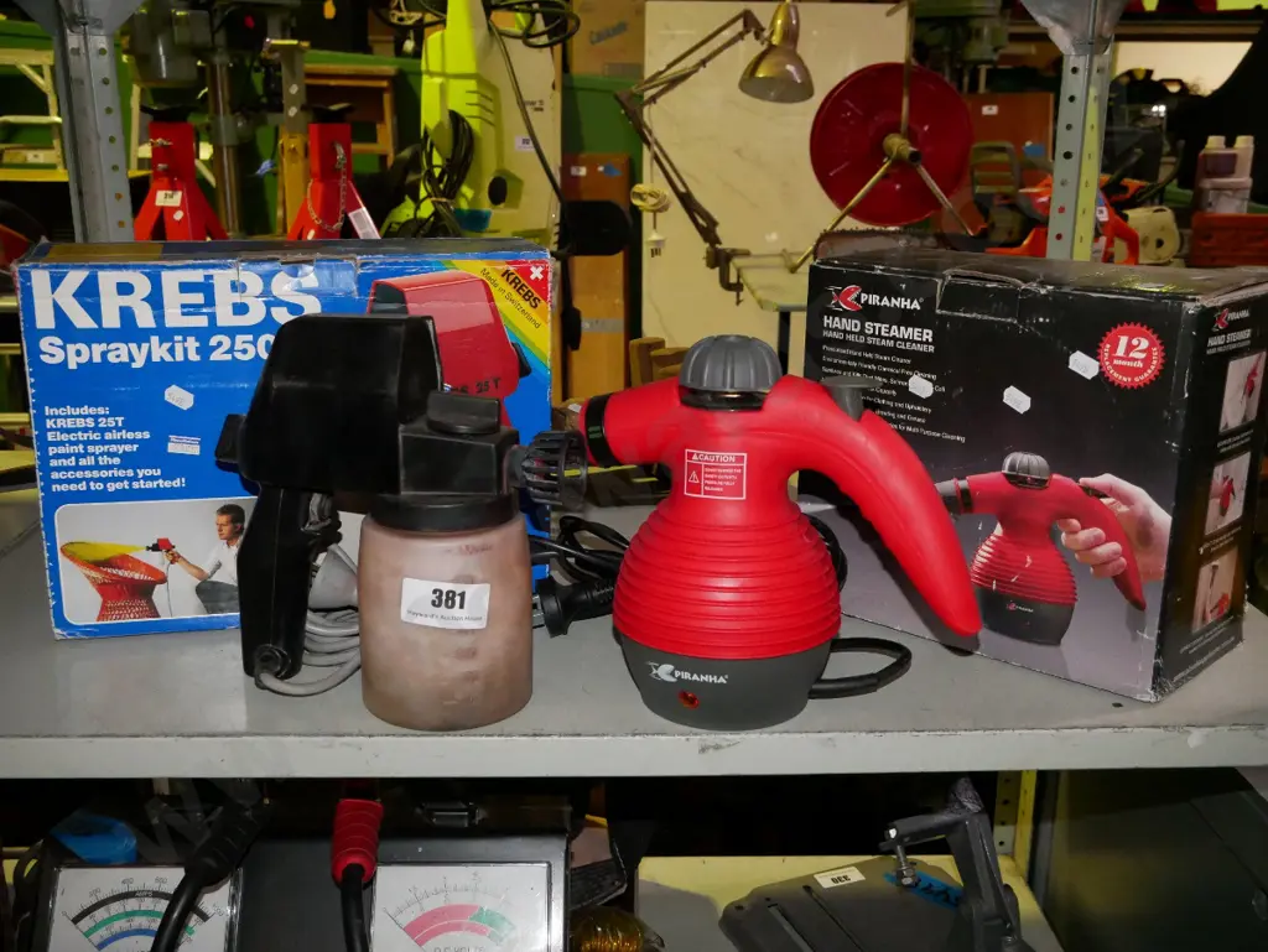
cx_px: 634
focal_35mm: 36
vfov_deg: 39.7
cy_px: 476
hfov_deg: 51.3
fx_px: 1319
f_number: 5.6
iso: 3200
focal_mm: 18
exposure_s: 1/125
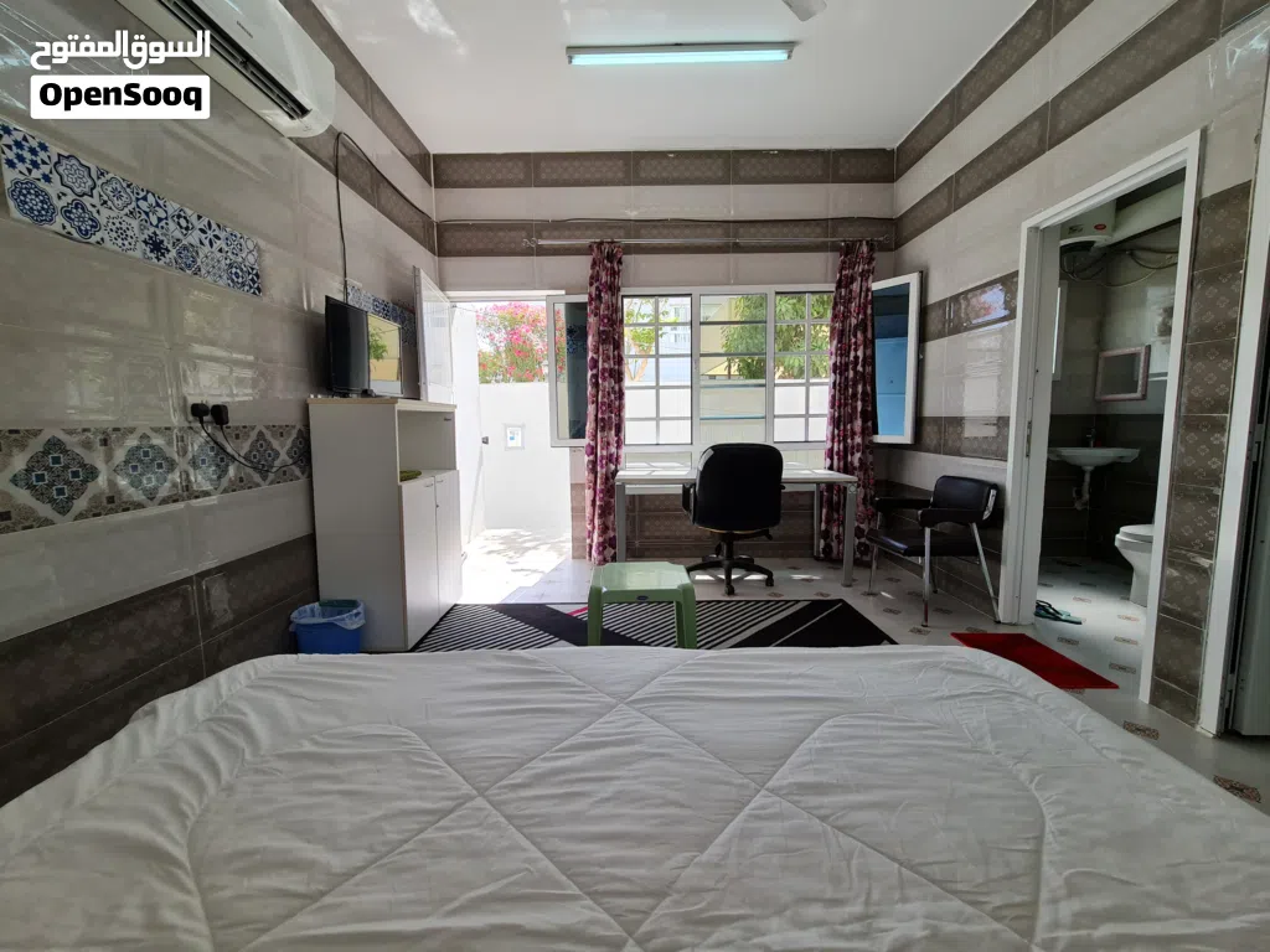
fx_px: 477
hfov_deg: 106.2
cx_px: 635
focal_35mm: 13
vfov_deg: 89.9
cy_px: 476
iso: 64
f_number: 2.2
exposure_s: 1/255
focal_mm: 2.2
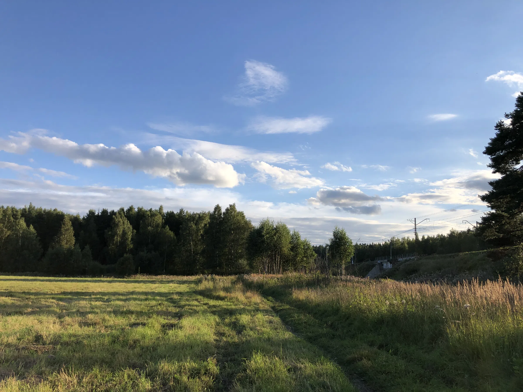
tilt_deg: +10.3
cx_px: 262
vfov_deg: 49.7
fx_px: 423
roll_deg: +0.1
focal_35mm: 28
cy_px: 196
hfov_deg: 63.4
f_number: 1.8
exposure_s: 1/1736
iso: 20
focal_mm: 4
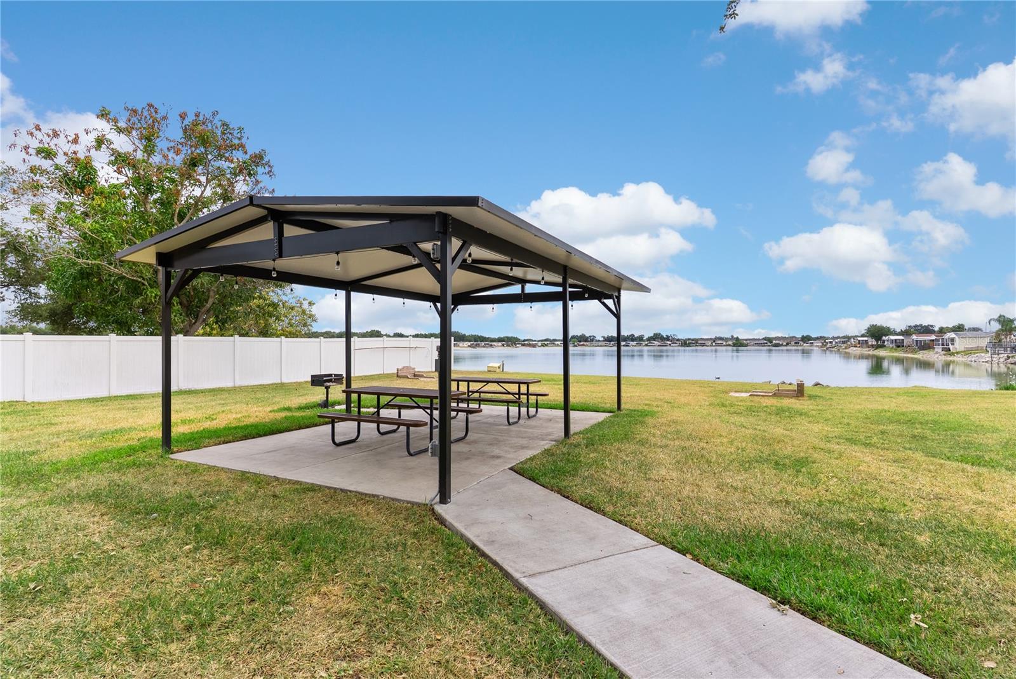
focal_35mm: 17
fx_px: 480
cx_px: 508
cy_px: 340
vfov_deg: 70.5
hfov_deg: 93.3
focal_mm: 17
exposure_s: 1/50
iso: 100
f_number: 8
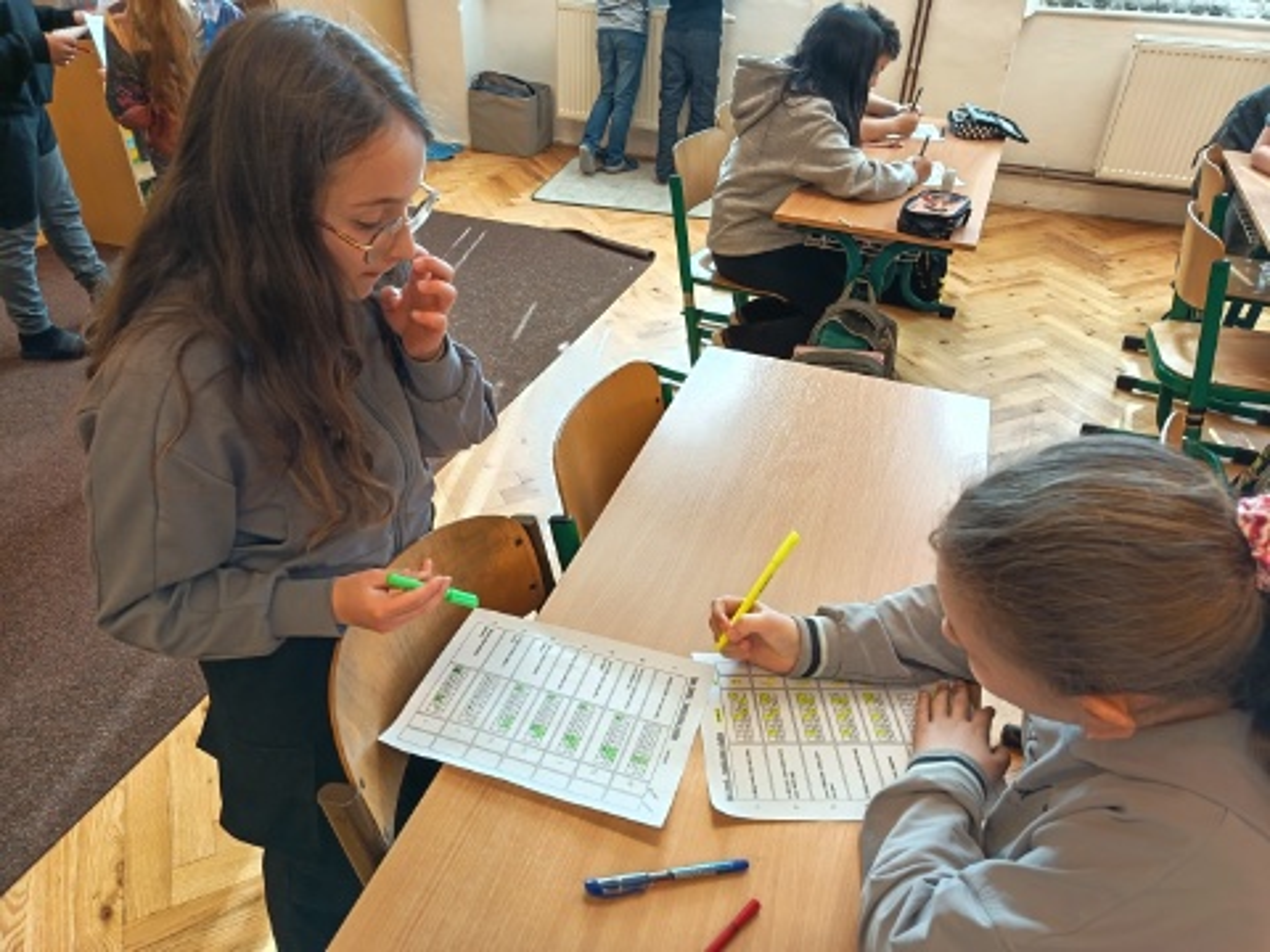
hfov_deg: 71.6
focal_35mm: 24
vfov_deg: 56.8
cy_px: 476
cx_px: 635
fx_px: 881
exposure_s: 1/100
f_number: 1.75
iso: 738
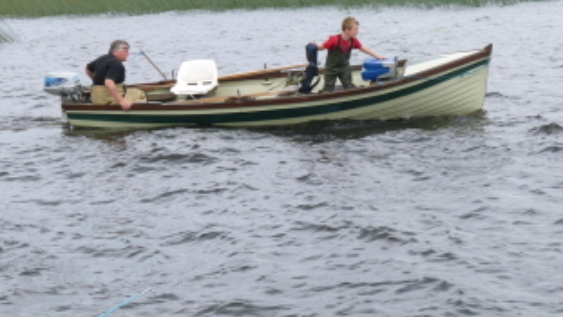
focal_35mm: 120
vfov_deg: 10.1
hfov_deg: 17.9
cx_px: 310
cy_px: 58
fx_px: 1792
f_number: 5
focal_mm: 11.9
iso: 100
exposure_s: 1/200
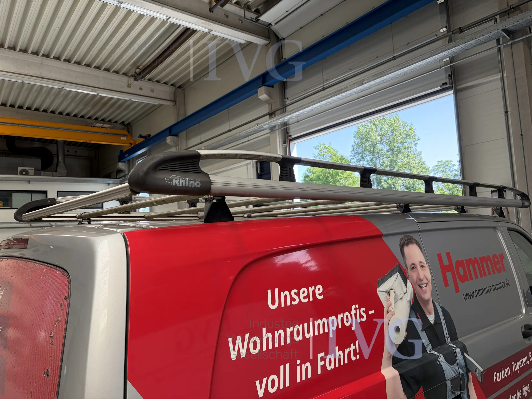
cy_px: 200
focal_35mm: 26
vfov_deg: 53.1
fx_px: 400
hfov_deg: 67.3
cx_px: 266
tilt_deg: +5.6
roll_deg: +3.6
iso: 64
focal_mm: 5.96
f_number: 1.6
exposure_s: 1/187
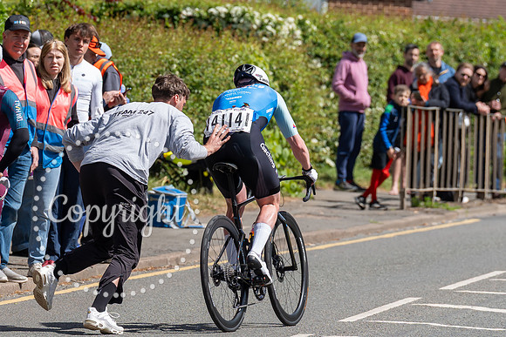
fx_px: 6008
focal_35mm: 427
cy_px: 179
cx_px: 121
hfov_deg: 4.8
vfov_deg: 3.2
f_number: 5.6
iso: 250
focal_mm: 200
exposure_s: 1/1000
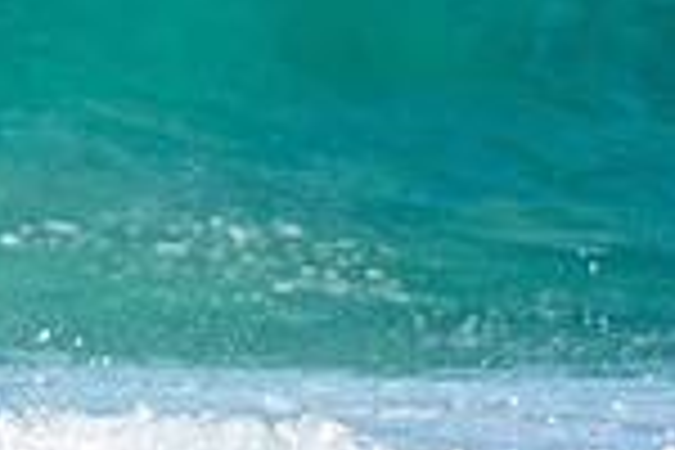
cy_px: 430
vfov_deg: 0.6
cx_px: -626
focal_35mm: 2317
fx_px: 43440
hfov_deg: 0.9
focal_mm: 400
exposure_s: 1/1250
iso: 250
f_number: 5.6
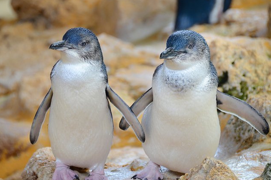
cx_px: 132
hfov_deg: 6.5
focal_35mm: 317
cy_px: 91
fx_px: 2381
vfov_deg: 4.3
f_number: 5.6
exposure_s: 1/80
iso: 320
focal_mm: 200
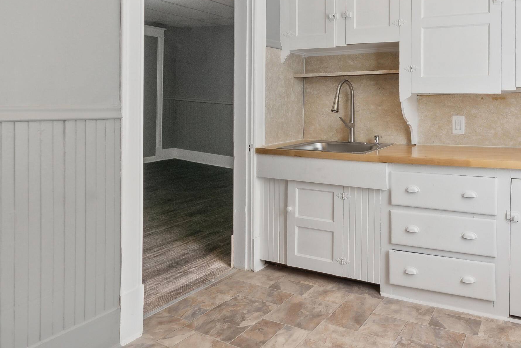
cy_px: 102
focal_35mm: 27
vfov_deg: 46.8
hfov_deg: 65.1
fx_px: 391
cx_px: 360
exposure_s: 1/160
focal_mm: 16
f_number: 7.1
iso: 800
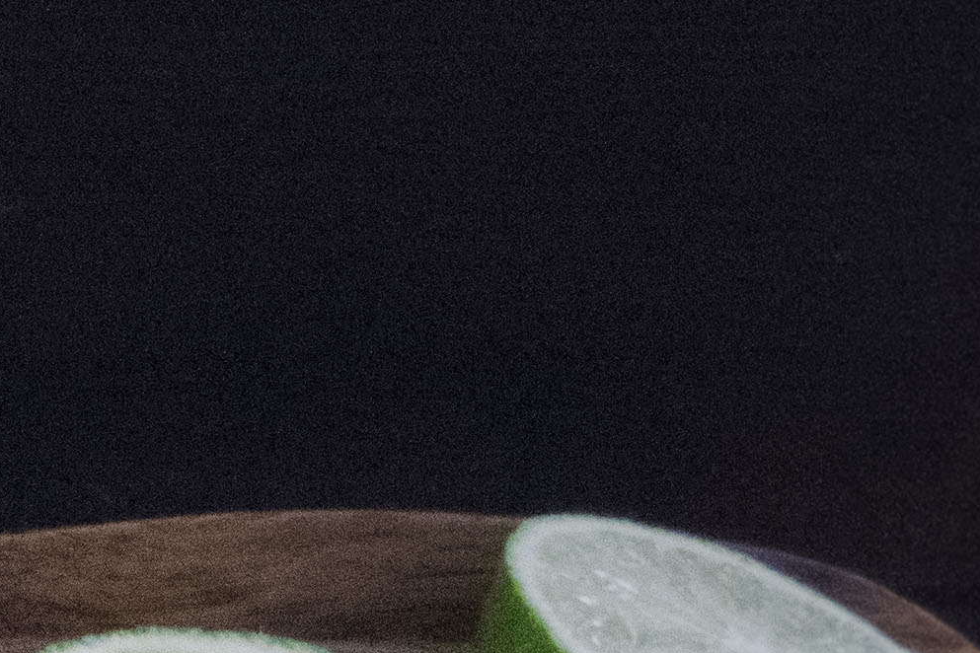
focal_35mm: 281
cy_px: 1223
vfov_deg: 4.8
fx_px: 7649
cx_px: -1040
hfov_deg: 7.1
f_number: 4.2
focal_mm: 31
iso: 4000
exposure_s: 1/60
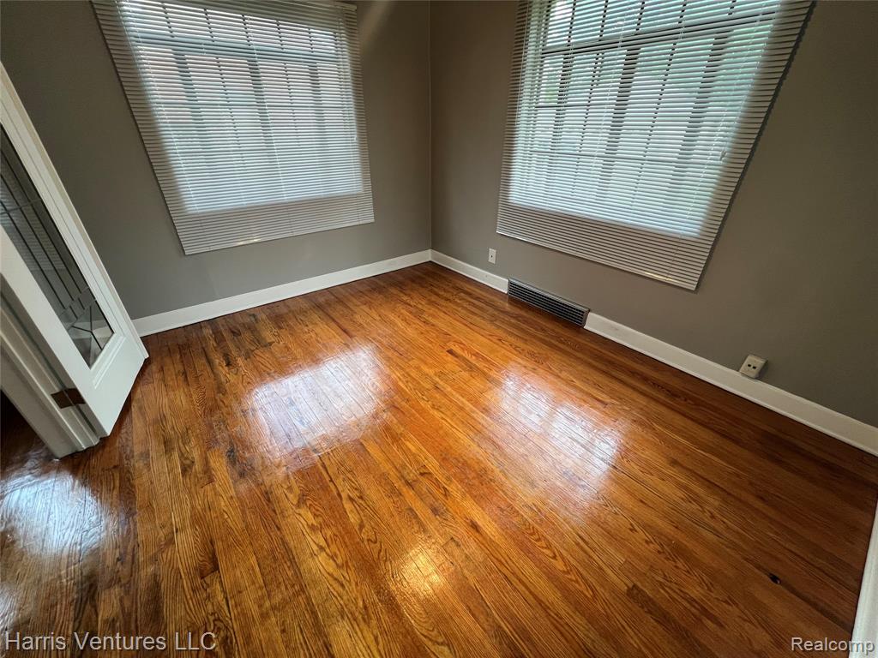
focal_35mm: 13
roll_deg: -0.2
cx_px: 439
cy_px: 329
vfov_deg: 89.9
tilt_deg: -30.6
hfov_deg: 106.2
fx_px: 330
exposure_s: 1/120
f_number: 1.8
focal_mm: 1.57
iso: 125
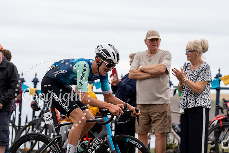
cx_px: 114
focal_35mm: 119
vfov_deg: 11.5
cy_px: 76
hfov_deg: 17.2
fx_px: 757
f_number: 3.5
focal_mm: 119
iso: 320
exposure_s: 1/1000
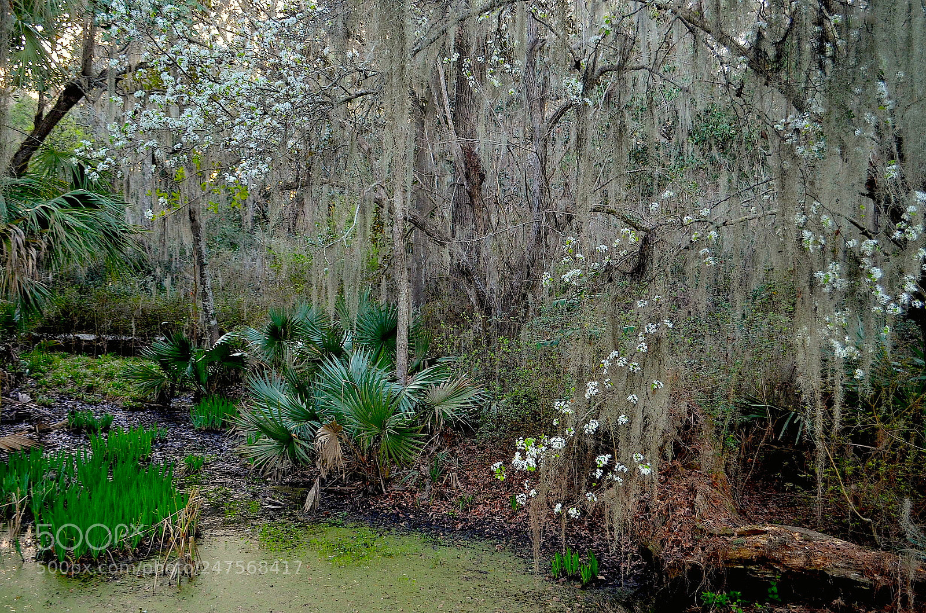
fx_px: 924
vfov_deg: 36.7
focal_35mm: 36
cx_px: 463
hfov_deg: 53.2
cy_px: 306
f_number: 4
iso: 500
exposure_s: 1/60
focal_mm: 24
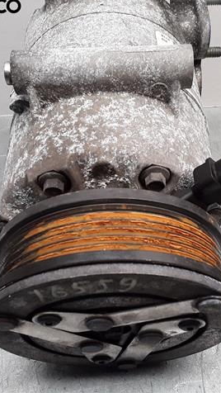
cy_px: 196
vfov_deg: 49.4
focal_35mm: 41
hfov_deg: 29.0
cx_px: 126
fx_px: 427
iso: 50
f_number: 1.9
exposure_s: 1/50
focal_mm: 2.91
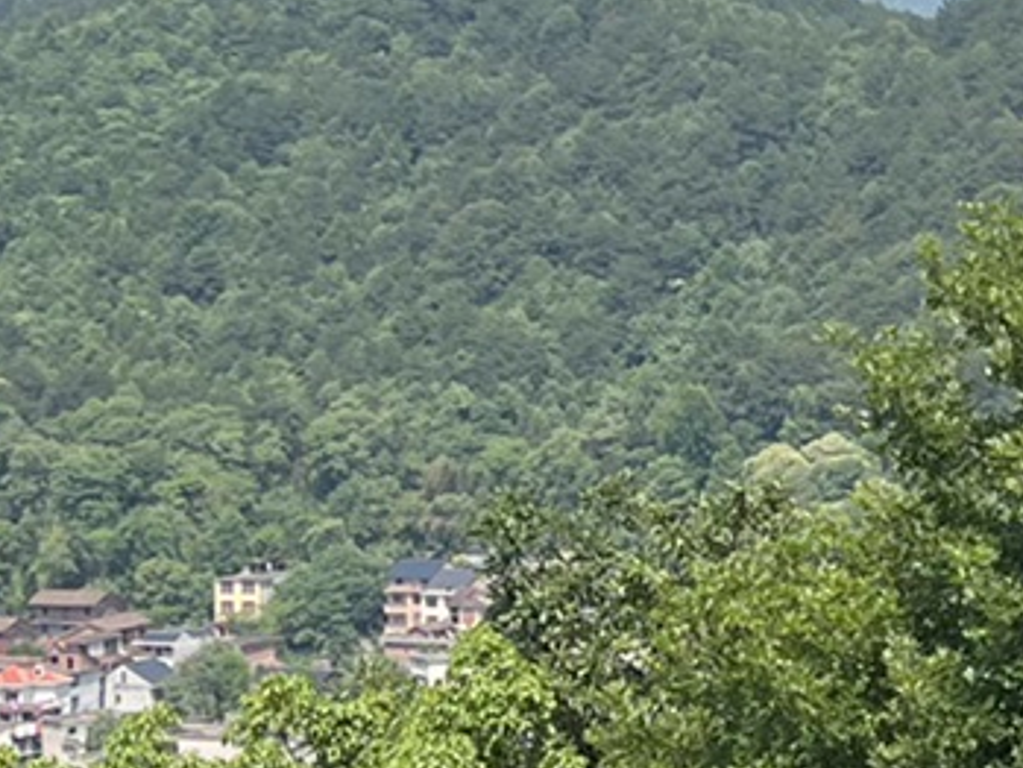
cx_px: 1014
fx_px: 4405
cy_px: 18
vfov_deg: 9.9
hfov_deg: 13.1
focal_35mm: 149
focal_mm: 5.7
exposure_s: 1/3831
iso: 50
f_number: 1.5
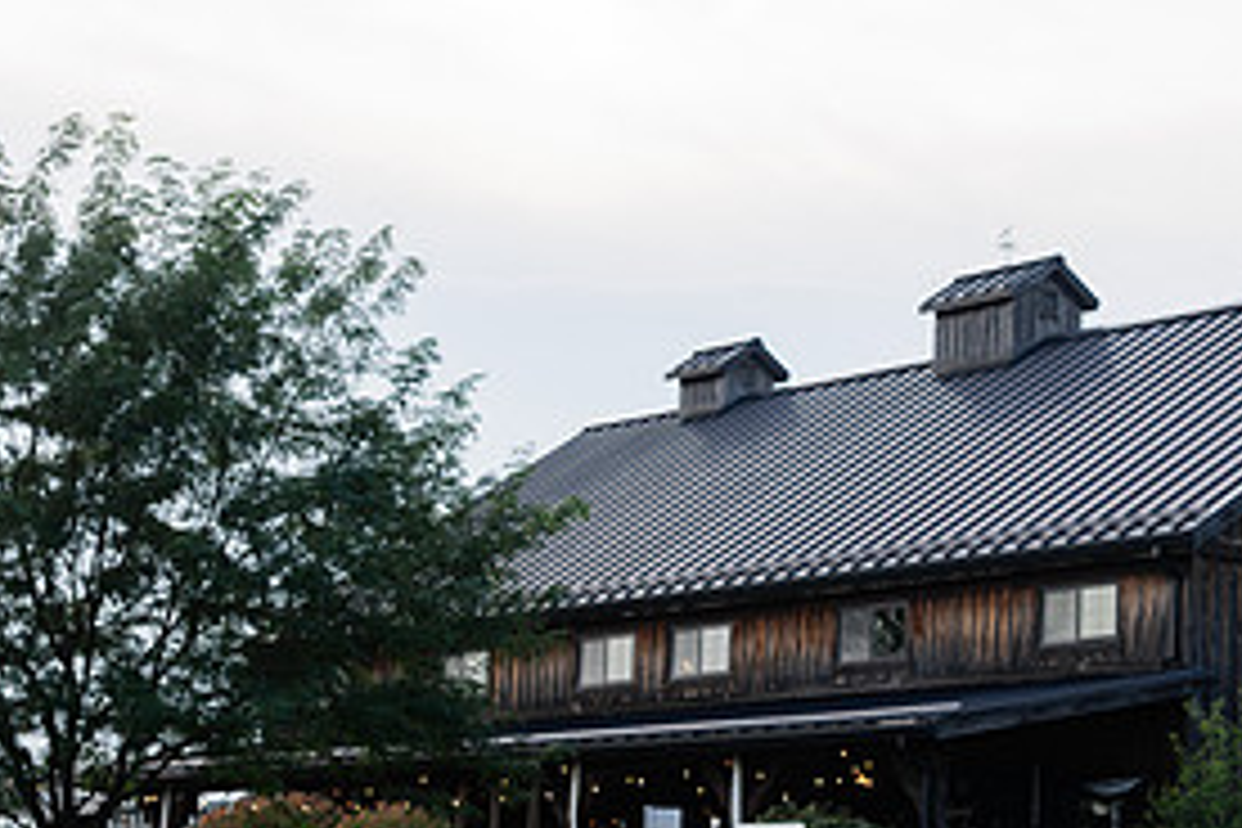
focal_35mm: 105
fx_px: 3622
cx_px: 1066
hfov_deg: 19.2
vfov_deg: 13.0
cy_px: 628
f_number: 4
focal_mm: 50
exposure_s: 1/400
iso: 160
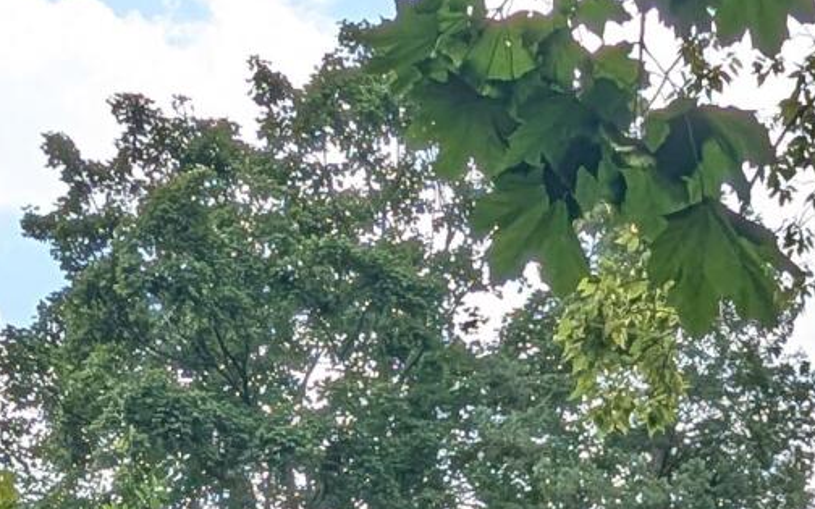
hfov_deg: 20.3
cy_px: 1212
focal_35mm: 101
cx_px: 702
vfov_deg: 11.0
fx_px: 2243
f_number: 2.2
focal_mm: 2.35
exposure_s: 1/1033
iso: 42
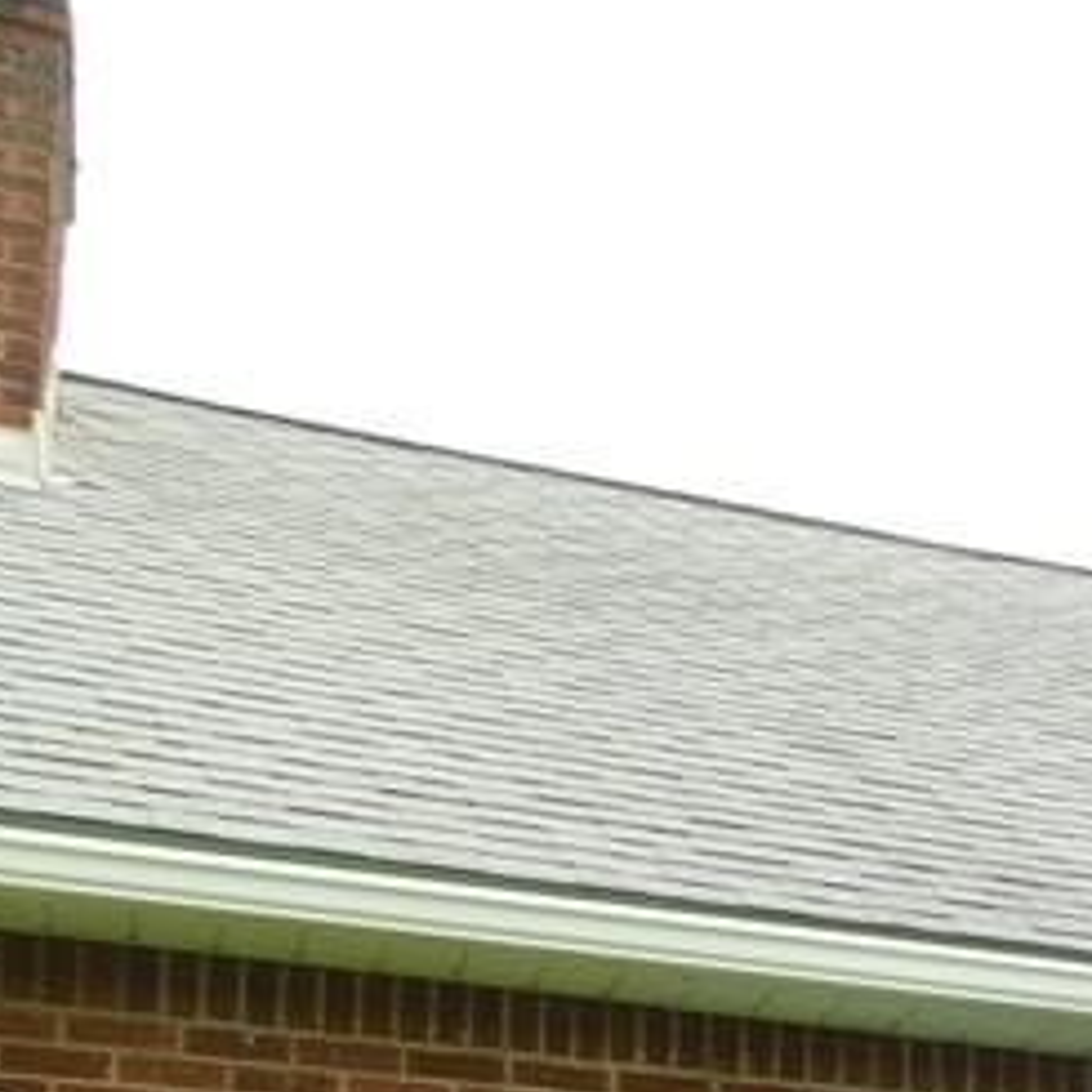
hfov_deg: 17.7
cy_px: 1511
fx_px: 3034
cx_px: 1752
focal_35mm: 85
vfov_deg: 18.6
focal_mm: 4
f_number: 3
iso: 125
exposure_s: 1/500
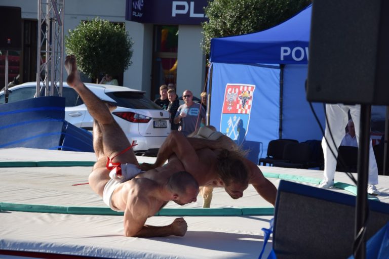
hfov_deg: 18.2
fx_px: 1216
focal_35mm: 112
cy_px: 130
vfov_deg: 12.2
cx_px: 194
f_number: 5.3
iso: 400
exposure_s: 1/1000
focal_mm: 75
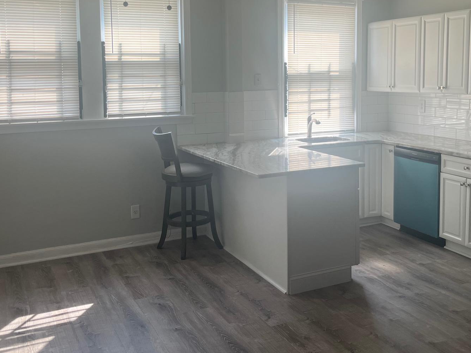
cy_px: 121
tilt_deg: -4.1
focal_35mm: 40
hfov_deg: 46.7
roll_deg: +0.7
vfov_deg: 35.6
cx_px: 265
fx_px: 544
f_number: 1.6
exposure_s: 1/133
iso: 40
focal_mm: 5.1
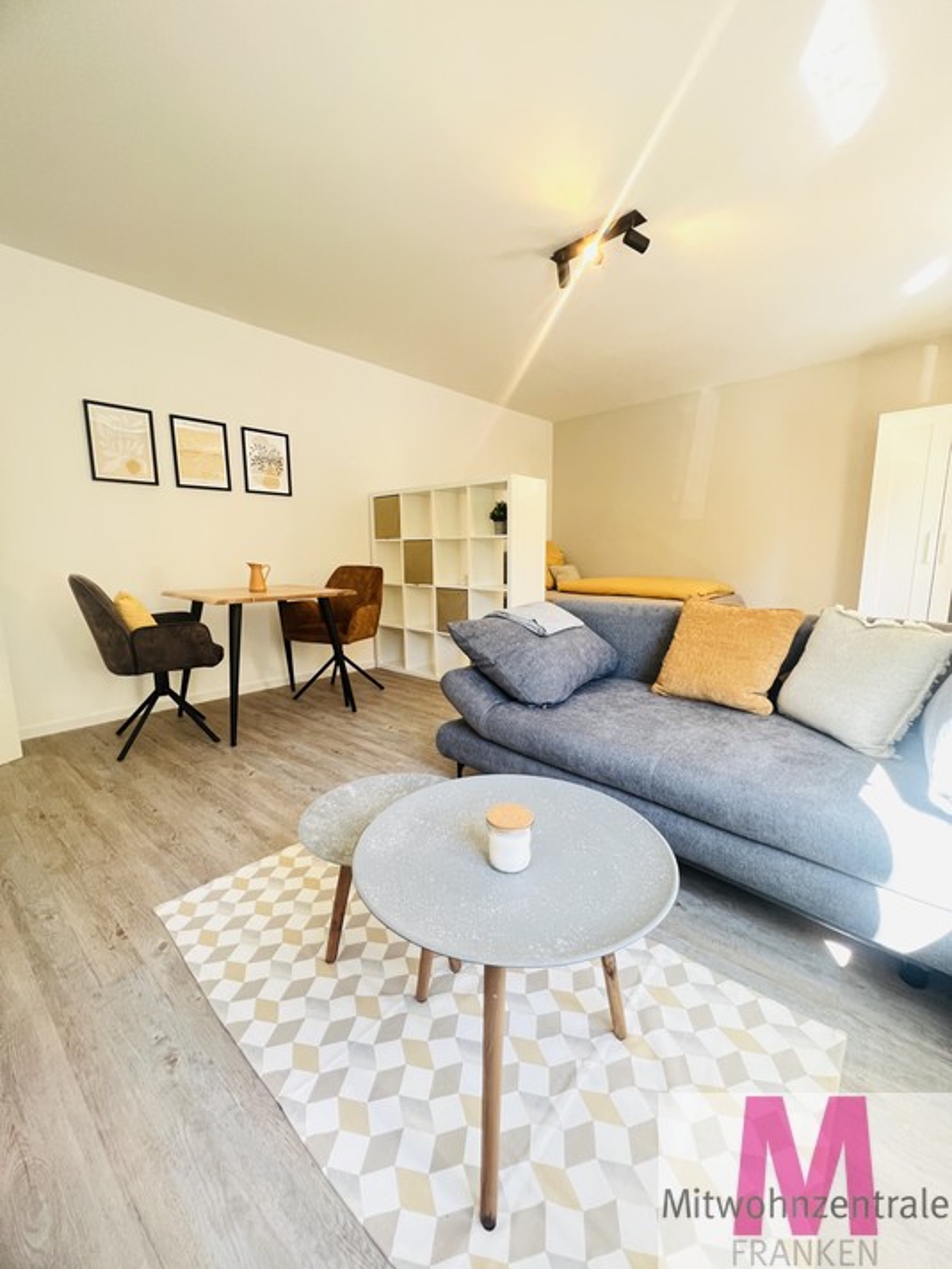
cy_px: 634
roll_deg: +0.8
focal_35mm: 13
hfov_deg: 89.9
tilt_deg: -8.7
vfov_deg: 106.2
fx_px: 477
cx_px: 476
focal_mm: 1.57
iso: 200
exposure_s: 1/99
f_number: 1.8
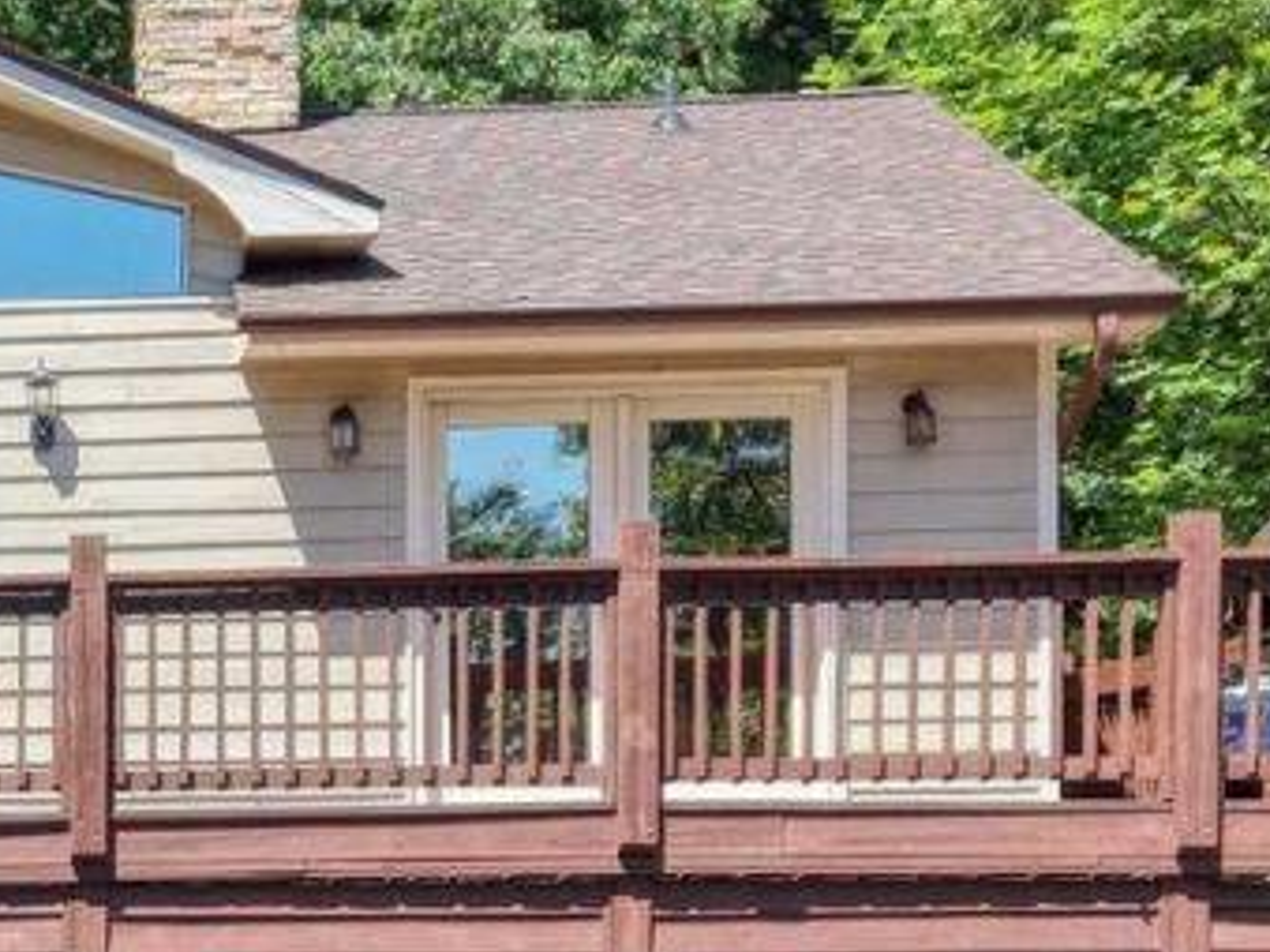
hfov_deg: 21.2
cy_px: 903
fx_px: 3117
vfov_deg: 17.0
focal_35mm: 85
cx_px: -311
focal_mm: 8.67
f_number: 1.8
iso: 400
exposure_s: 1/6000
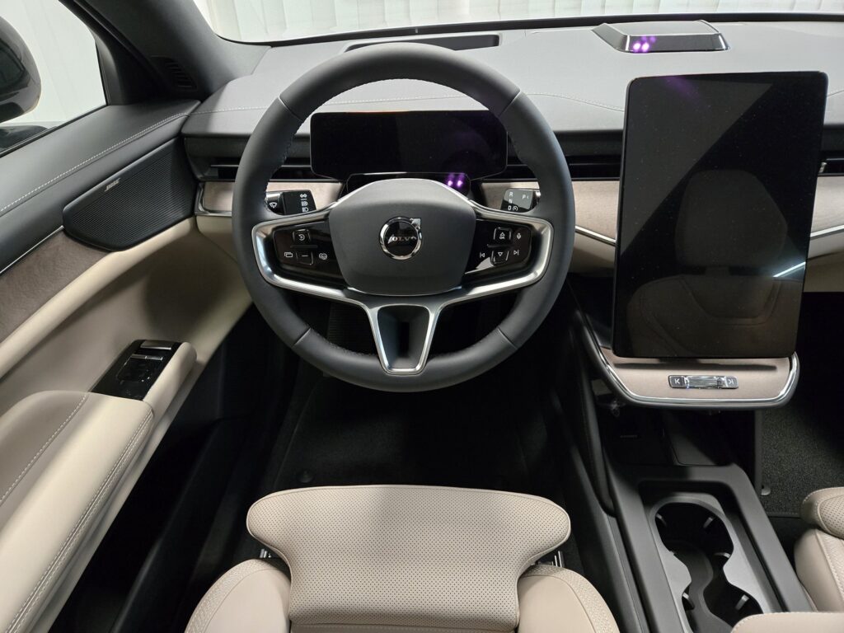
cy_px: 316
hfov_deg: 73.9
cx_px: 422
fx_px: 561
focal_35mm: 23
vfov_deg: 58.9
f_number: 1.8
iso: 1000
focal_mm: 5.4
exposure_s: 1/60
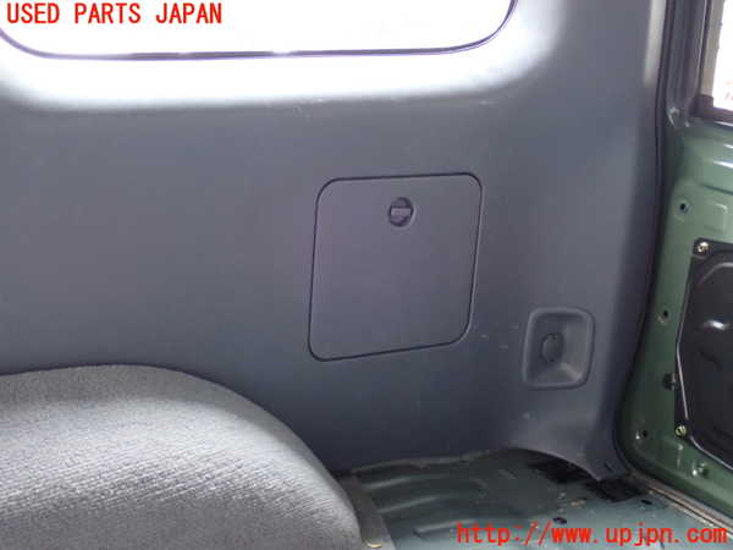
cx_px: 366
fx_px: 1228
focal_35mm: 58
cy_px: 275
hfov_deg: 33.2
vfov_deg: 25.2
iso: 1250
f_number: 3.5
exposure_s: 1/15
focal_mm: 10.35
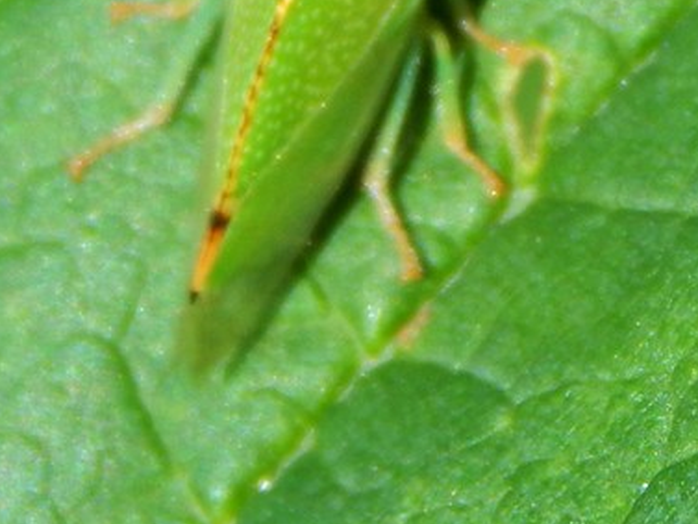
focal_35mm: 362
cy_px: -24
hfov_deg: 5.5
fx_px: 7302
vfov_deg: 4.1
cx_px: 368
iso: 125
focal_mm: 28.7
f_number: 5.1
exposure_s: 1/400
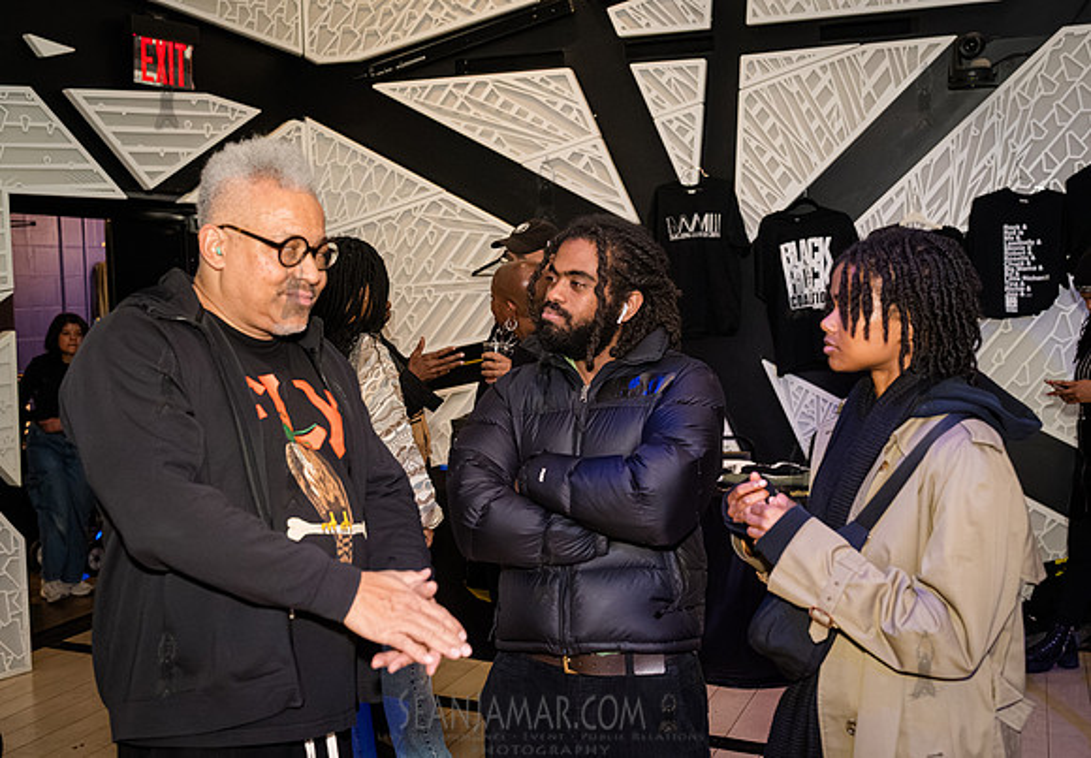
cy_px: 363
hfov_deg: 46.8
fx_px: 1259
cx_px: 589
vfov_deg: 33.5
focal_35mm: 41
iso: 10000
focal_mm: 35
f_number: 3.5
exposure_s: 1/400
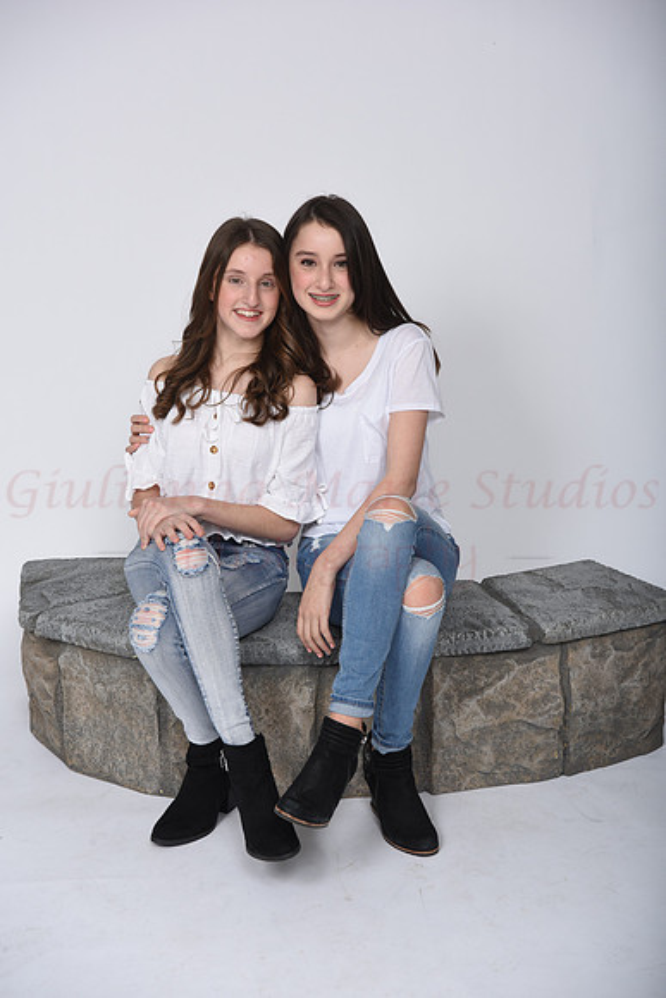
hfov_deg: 24.6
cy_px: 499
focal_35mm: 55
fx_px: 1525
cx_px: 333
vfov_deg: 36.2
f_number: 9
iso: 160
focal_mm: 55
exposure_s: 1/250
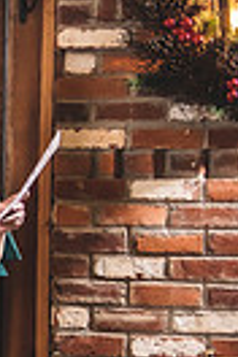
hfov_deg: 6.8
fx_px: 1825
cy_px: 258
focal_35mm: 184
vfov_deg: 11.2
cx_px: -471
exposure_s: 1/100
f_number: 2.8
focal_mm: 42
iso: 800
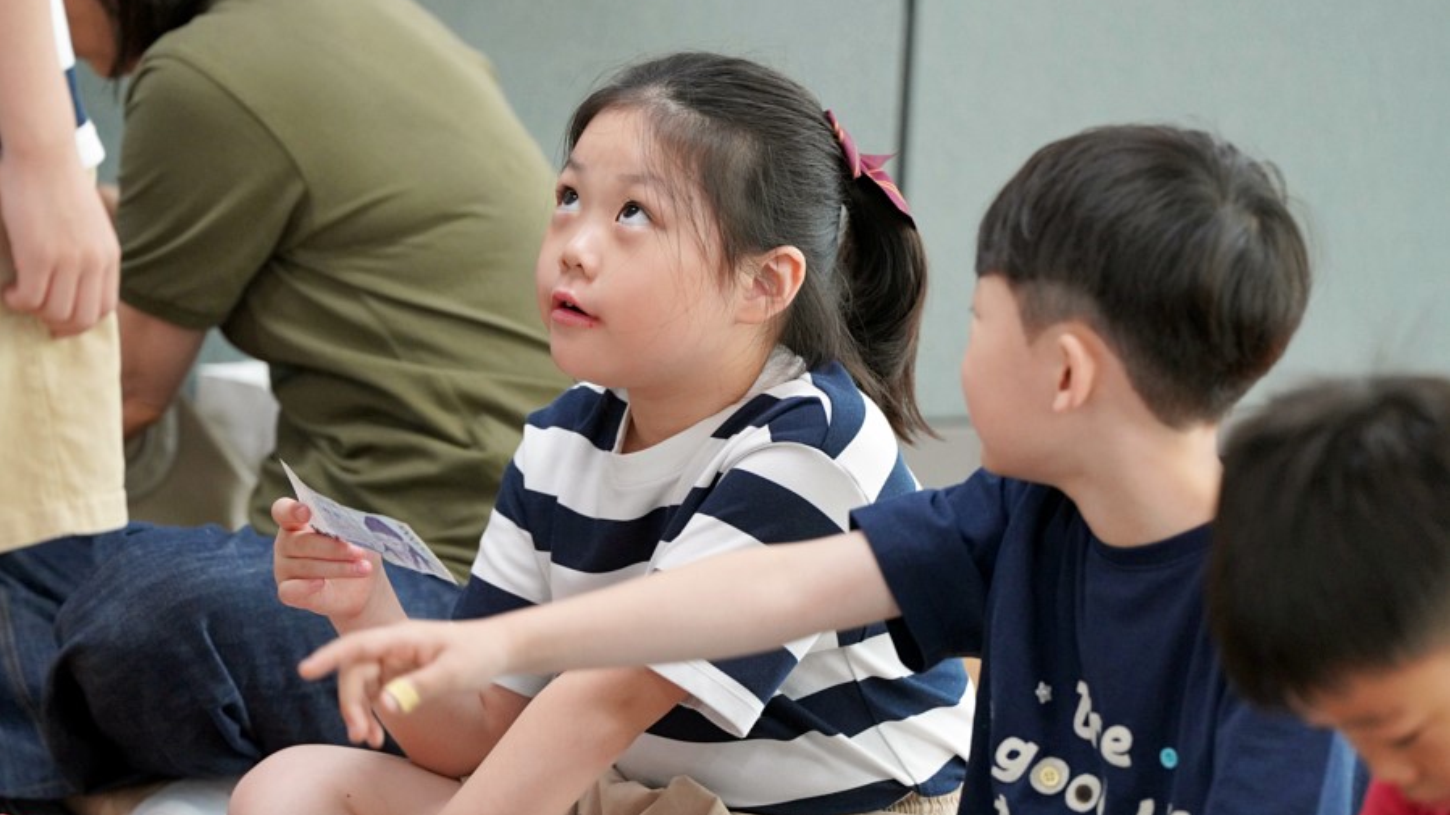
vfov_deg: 5.8
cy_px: 433
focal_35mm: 210
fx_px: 8074
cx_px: 725
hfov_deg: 10.3
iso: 4000
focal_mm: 200
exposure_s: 1/250
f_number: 4
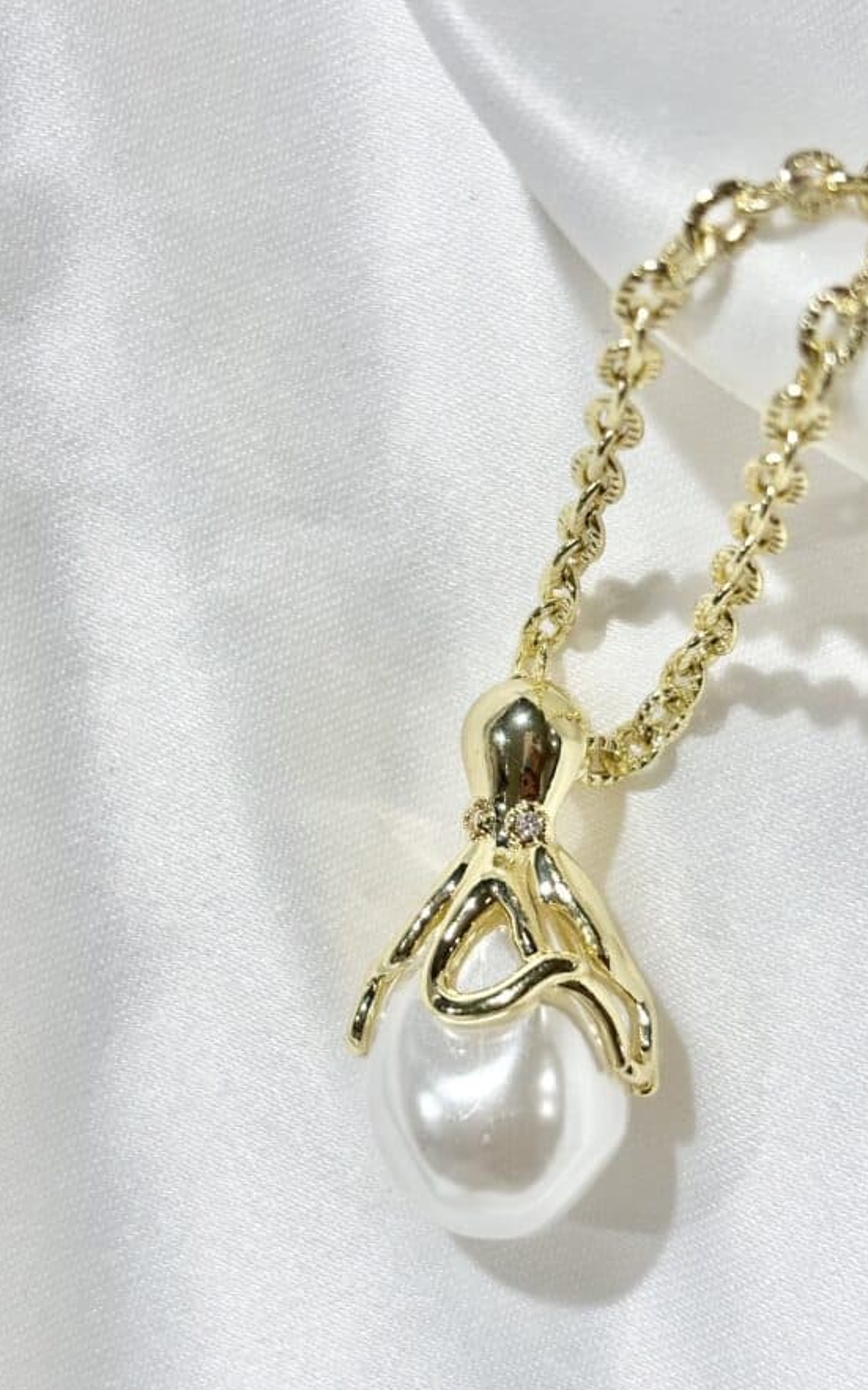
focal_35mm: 64
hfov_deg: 20.3
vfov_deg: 32.0
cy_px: 744
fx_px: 2423
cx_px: 380
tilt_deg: -70.8
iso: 32
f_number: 1.6
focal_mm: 5.96
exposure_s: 1/347
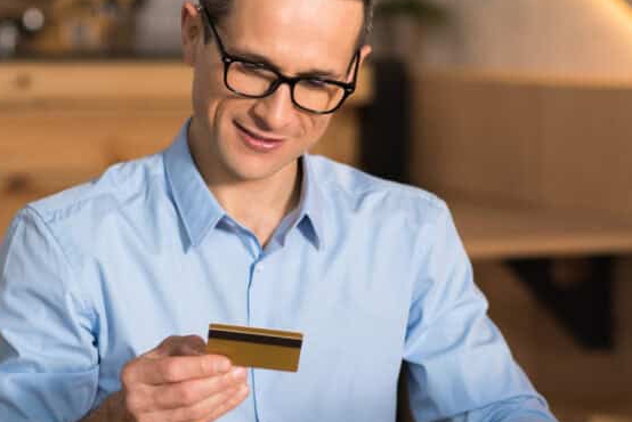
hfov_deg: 13.1
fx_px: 2758
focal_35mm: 157
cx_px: 245
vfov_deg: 8.8
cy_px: 216
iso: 100
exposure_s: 1/250
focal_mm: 85
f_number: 2.8
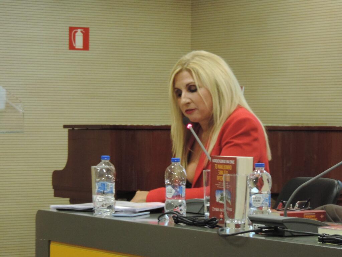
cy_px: 128
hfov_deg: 13.6
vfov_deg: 10.2
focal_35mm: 145
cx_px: 171
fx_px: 1433
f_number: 4.4
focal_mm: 25.8
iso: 800
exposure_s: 1/20
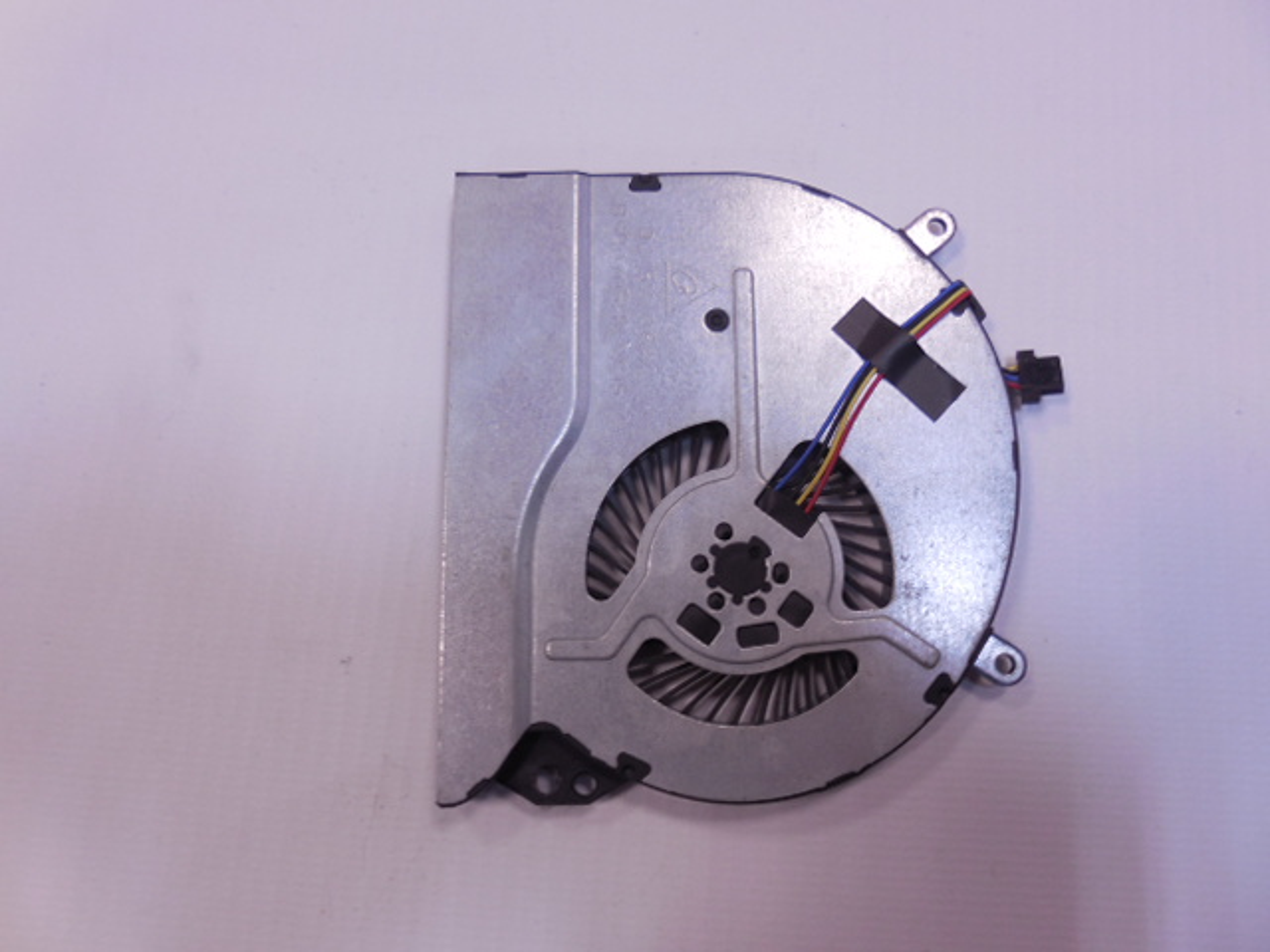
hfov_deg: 67.3
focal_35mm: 26
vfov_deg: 53.1
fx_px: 954
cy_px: 476
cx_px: 635
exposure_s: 1/30
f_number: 3.5
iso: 200
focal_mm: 4.6
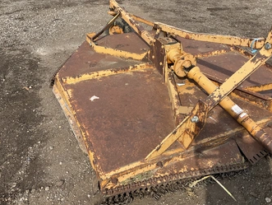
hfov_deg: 52.6
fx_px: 275
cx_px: 137
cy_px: 83
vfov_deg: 40.6
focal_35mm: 35
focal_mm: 3
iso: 25
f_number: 1.8
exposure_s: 1/997
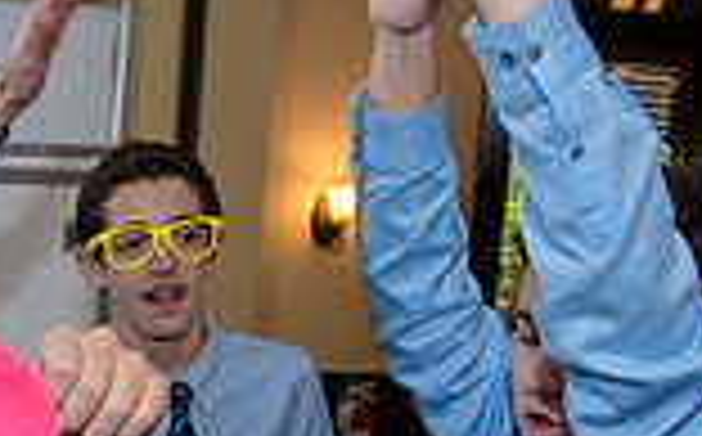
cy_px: 641
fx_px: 1738
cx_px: -90
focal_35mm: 91
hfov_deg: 21.5
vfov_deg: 13.5
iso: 1600
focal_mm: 24
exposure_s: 1/125
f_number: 3.2
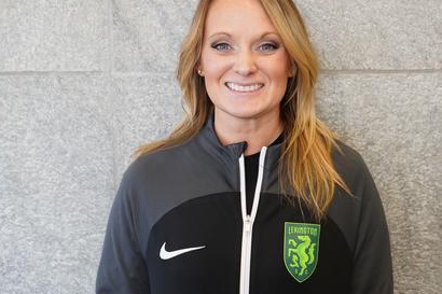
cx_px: 260
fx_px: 638
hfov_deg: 38.1
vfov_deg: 26.0
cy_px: 135
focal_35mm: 52
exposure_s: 1/500
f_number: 4
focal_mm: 36
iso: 3200
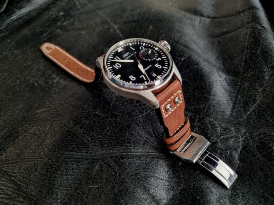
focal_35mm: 26
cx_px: 137
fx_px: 206
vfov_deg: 53.1
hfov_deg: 67.3
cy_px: 102
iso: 800
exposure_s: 1/25
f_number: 1.8
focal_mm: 5.4
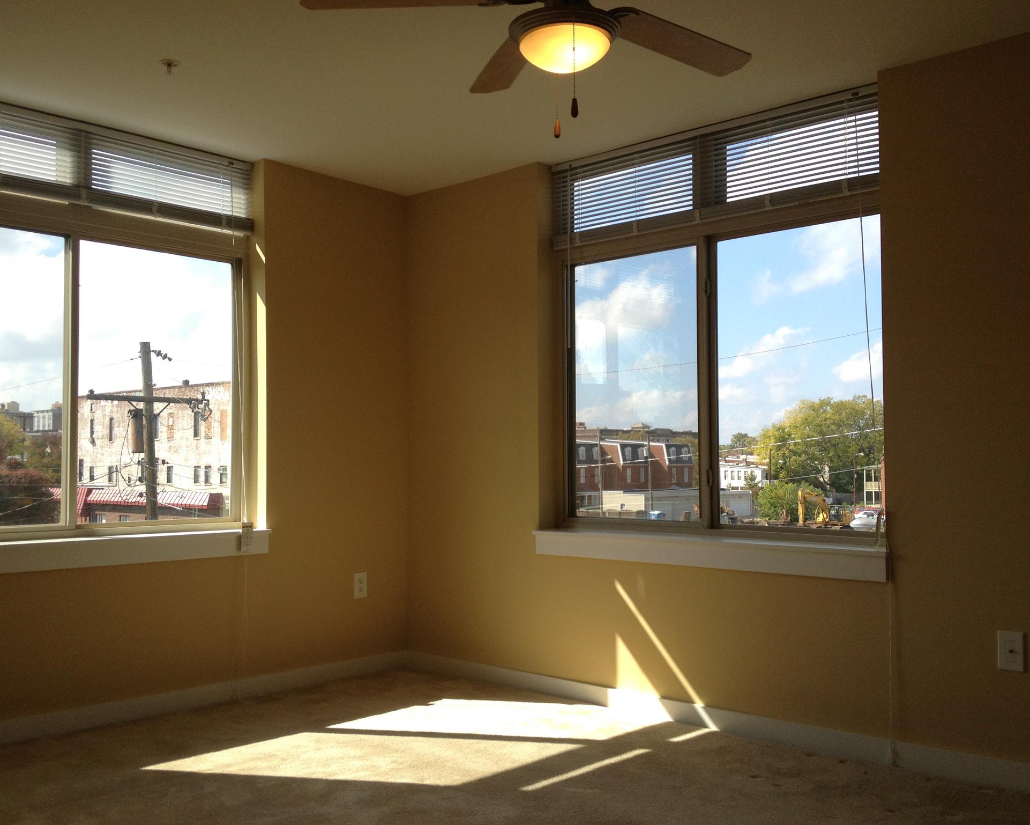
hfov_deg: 49.1
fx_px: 1128
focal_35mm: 37
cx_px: 504
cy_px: 417
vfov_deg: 40.1
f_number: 2.4
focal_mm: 4.28
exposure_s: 1/836
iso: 80
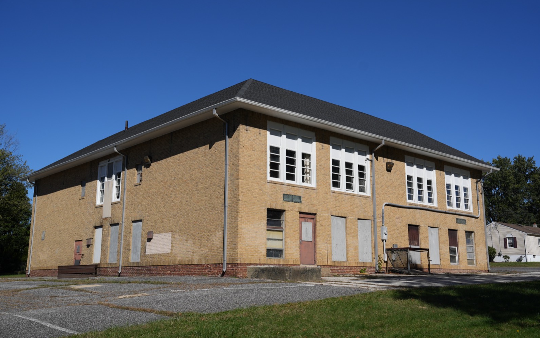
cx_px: 271
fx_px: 544
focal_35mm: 37
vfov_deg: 34.4
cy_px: 162
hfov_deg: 52.8
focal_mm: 36
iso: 100
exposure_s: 1/1600
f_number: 4.5
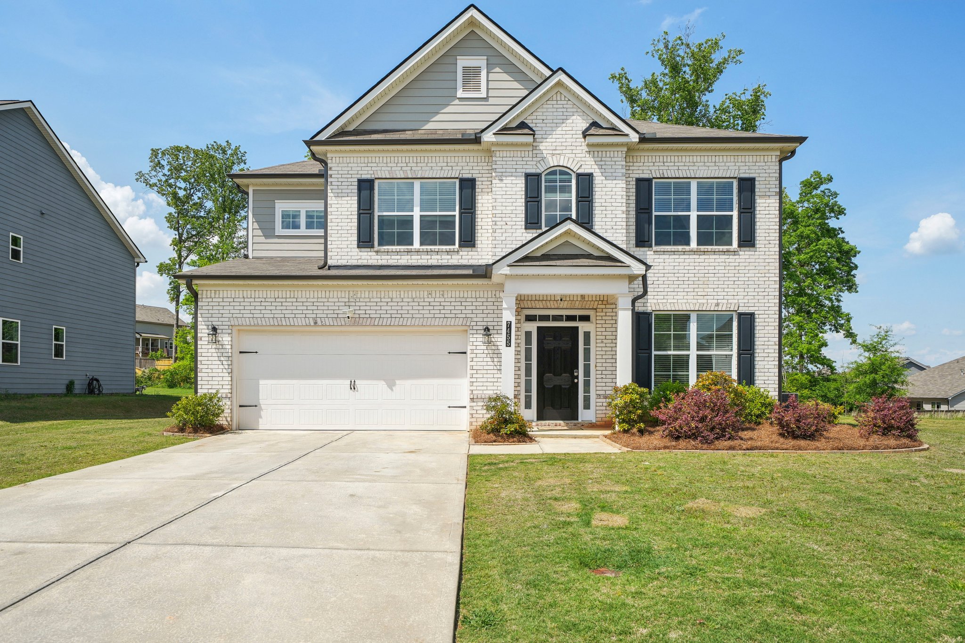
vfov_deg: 53.1
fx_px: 643
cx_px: 482
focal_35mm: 24
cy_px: 322
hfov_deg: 73.7
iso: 100
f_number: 7.1
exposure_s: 1/320
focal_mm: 24
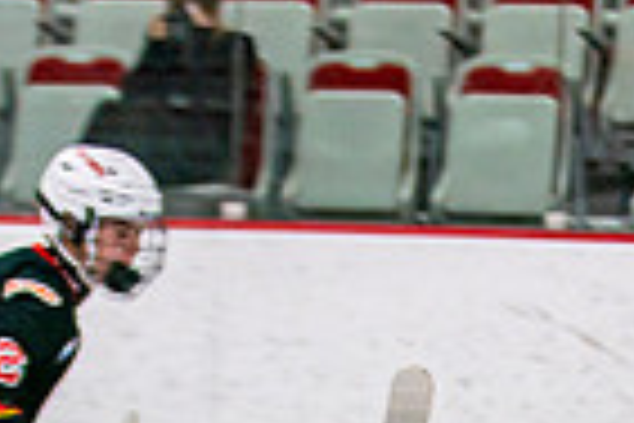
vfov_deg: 2.7
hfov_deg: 4.1
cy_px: 1152
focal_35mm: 503
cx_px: 869
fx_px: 8858
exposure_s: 1/640
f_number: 2.8
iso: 500
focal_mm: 88
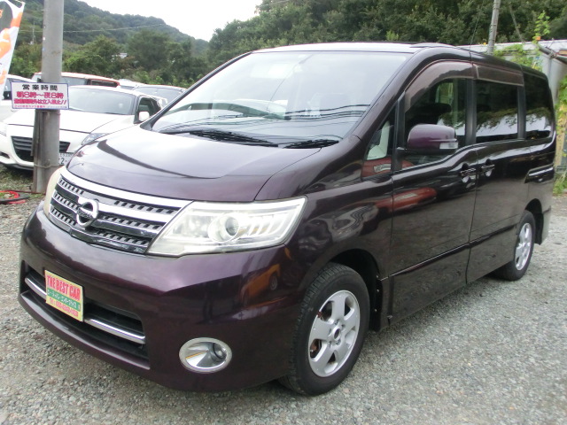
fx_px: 606
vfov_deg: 38.7
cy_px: 212
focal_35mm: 37
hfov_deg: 50.1
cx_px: 284
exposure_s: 1/40
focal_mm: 6.61
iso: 800
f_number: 3.9
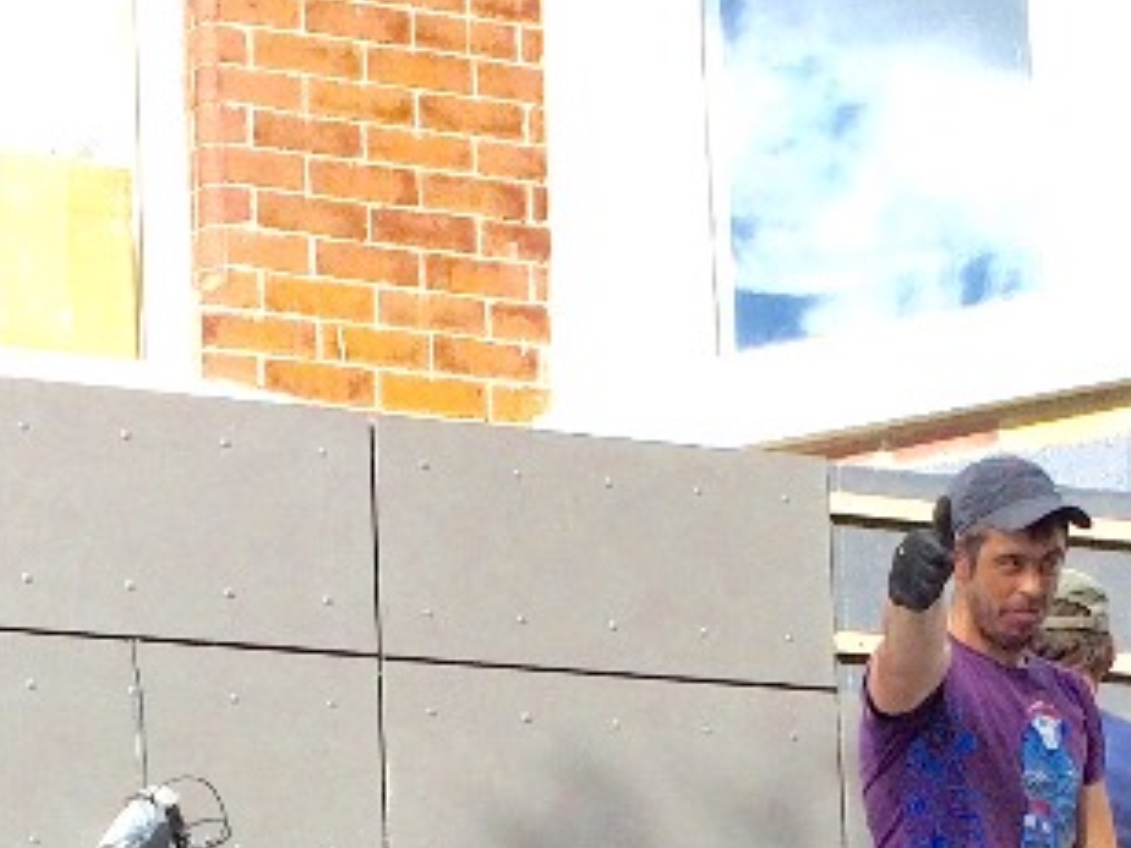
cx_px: 690
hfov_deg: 17.4
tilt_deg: +5.9
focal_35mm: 113
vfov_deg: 12.7
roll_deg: +2.6
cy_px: 1131
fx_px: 3692
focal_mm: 4.15
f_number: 2.2
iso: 32
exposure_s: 1/1642
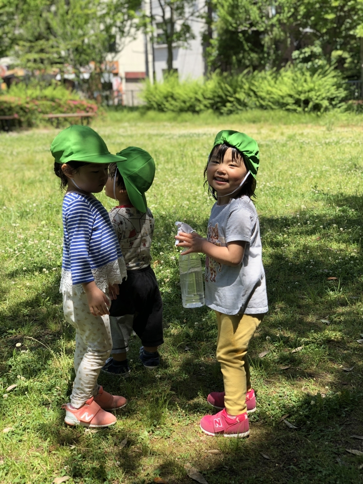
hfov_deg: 28.0
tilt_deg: -12.5
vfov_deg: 36.8
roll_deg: +0.2
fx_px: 727
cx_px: 182
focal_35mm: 52
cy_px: 242
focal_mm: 6
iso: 16
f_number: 2.4
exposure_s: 1/362
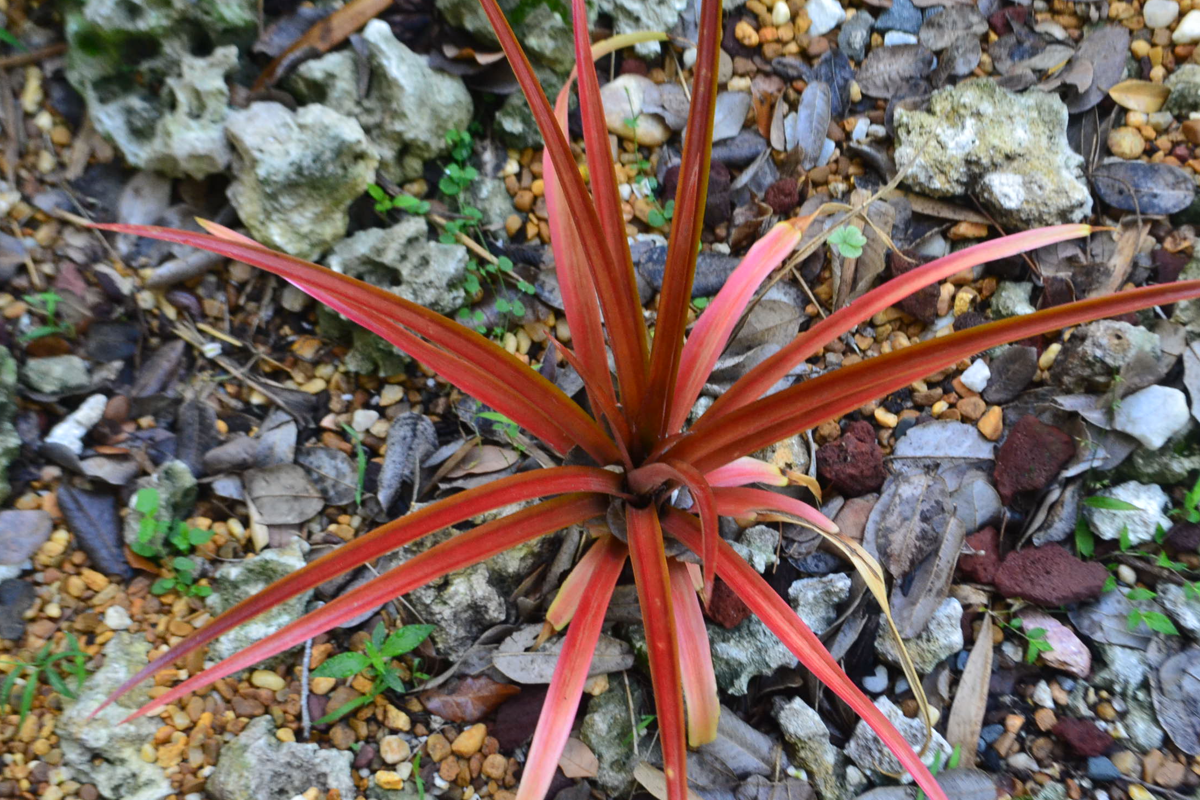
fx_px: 1366
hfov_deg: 47.4
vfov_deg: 32.6
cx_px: 615
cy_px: 387
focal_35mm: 41
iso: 1600
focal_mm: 26
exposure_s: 1/30
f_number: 8
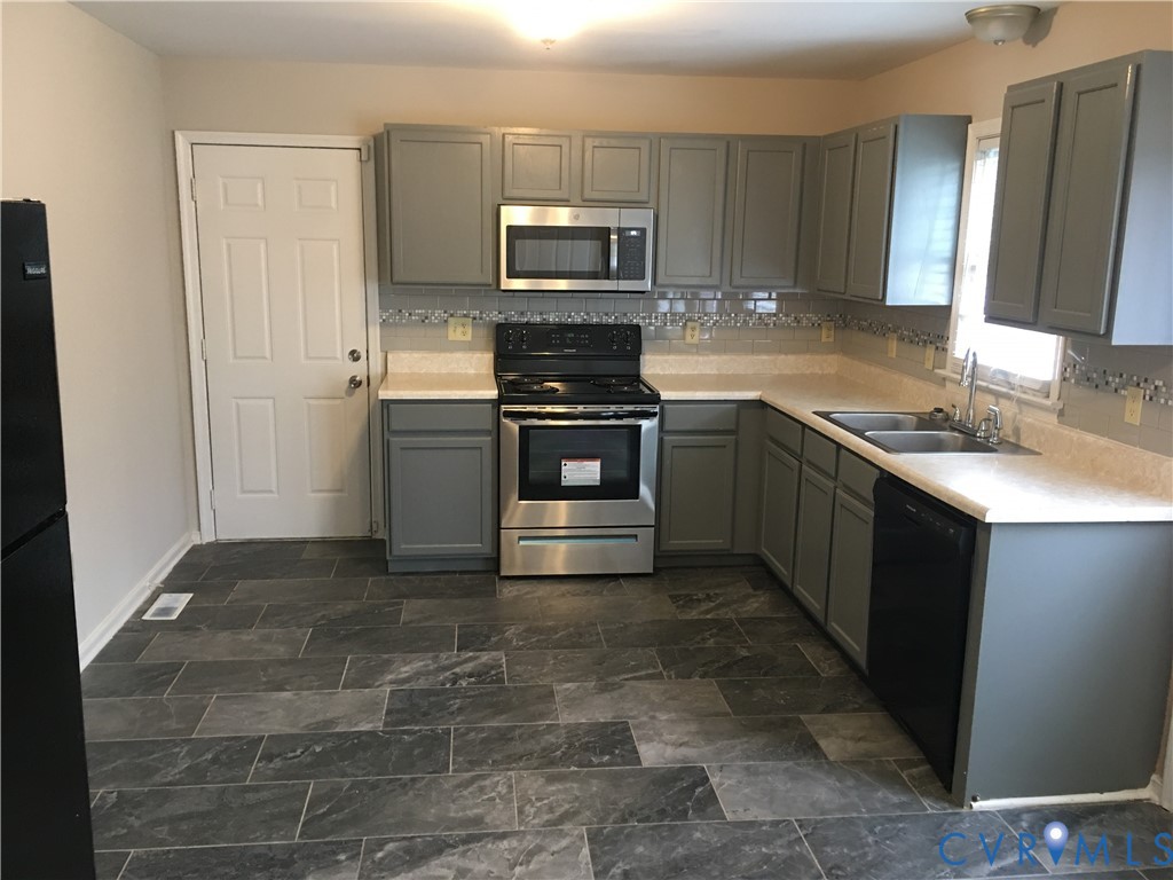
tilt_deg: -10.8
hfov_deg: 61.7
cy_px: 440
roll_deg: -1.1
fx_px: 983
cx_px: 586
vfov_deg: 48.2
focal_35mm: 29
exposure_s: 1/15
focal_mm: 4.15
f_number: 2.2
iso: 80
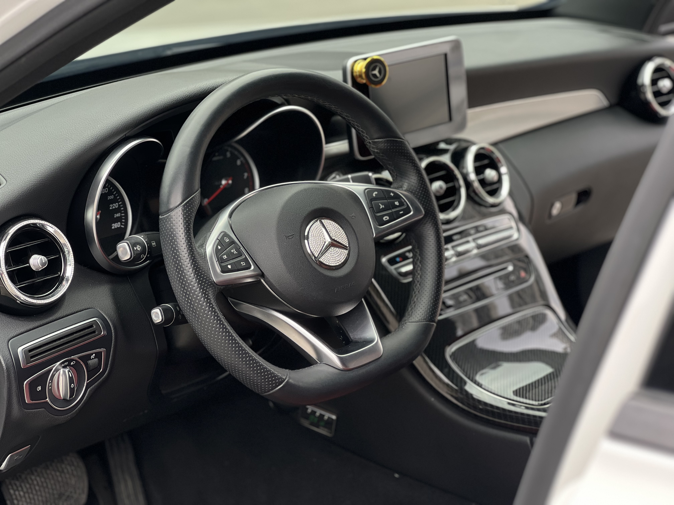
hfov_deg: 25.3
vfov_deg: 19.1
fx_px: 1499
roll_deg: +1.9
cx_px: 337
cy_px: 252
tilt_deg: -16.8
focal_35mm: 77
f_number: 2.8
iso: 80
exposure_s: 1/121
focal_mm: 9
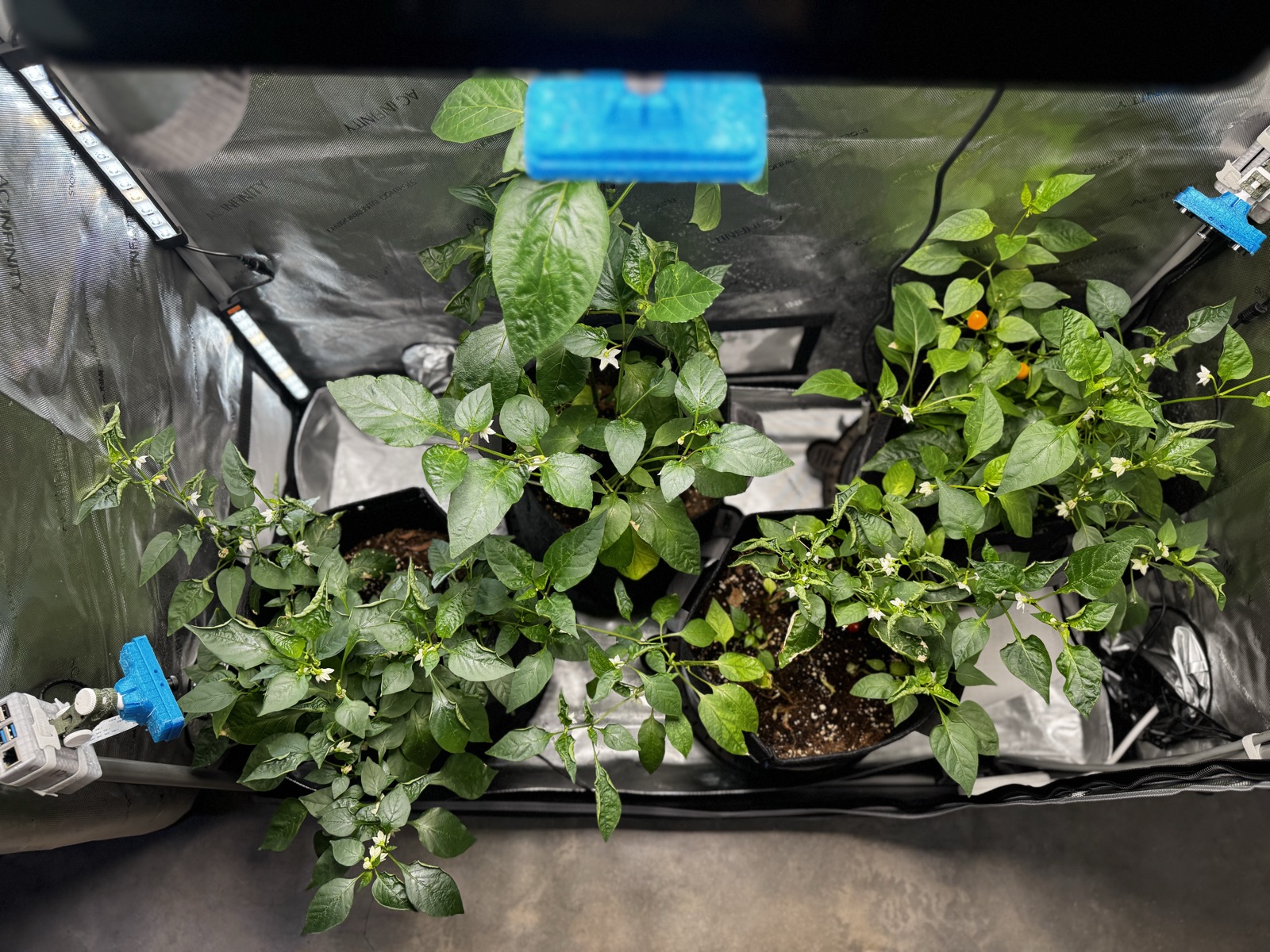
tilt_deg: -70.0
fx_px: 881
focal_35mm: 24
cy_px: 476
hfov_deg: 71.6
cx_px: 635
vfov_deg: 56.8
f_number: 1.78
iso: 100
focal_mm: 6.76
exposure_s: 1/125
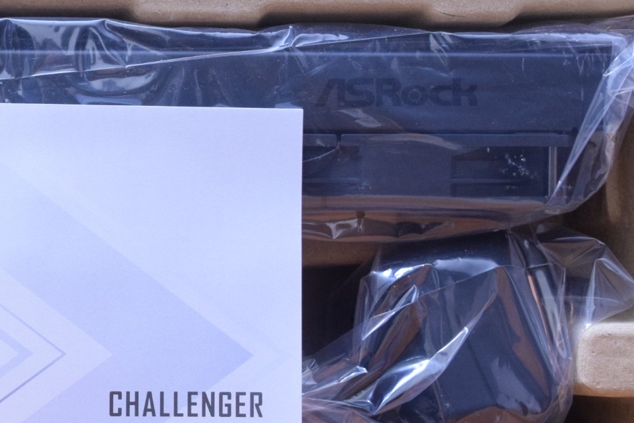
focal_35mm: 89
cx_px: 46
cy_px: 231
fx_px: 1567
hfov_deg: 22.3
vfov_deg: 15.4
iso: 1600
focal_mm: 26
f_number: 6.3
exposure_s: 1/8
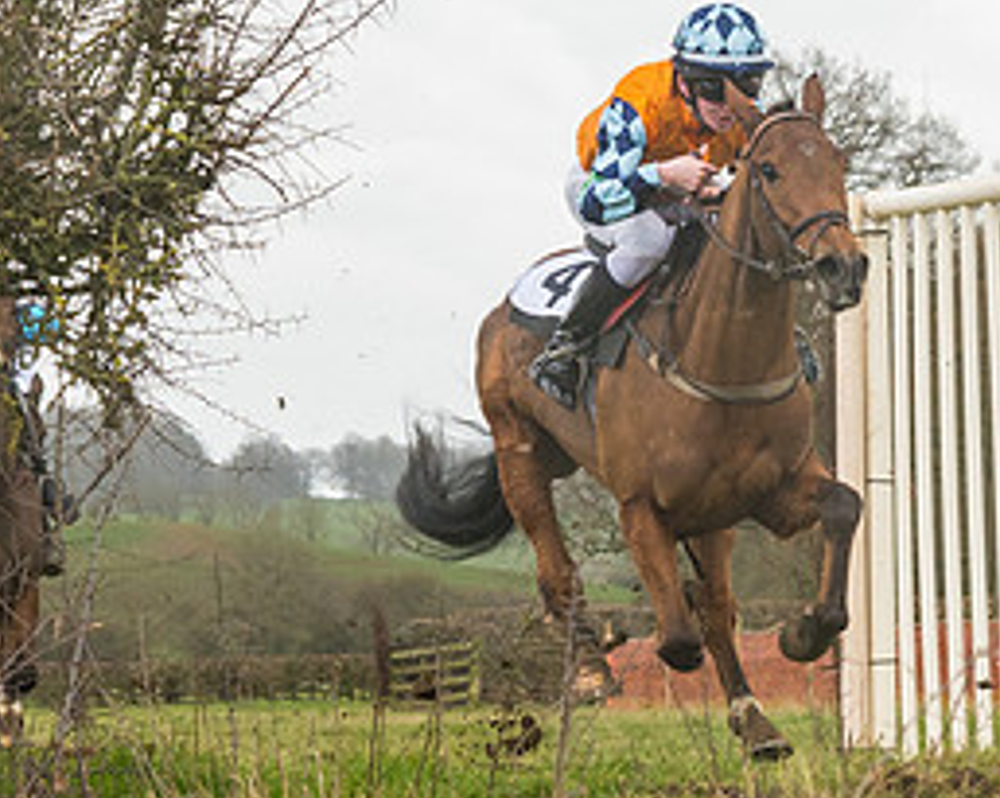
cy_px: 23
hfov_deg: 7.8
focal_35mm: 245
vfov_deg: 6.3
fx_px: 7243
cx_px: 1094
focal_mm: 70
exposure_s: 1/1000
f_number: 5
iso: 1000
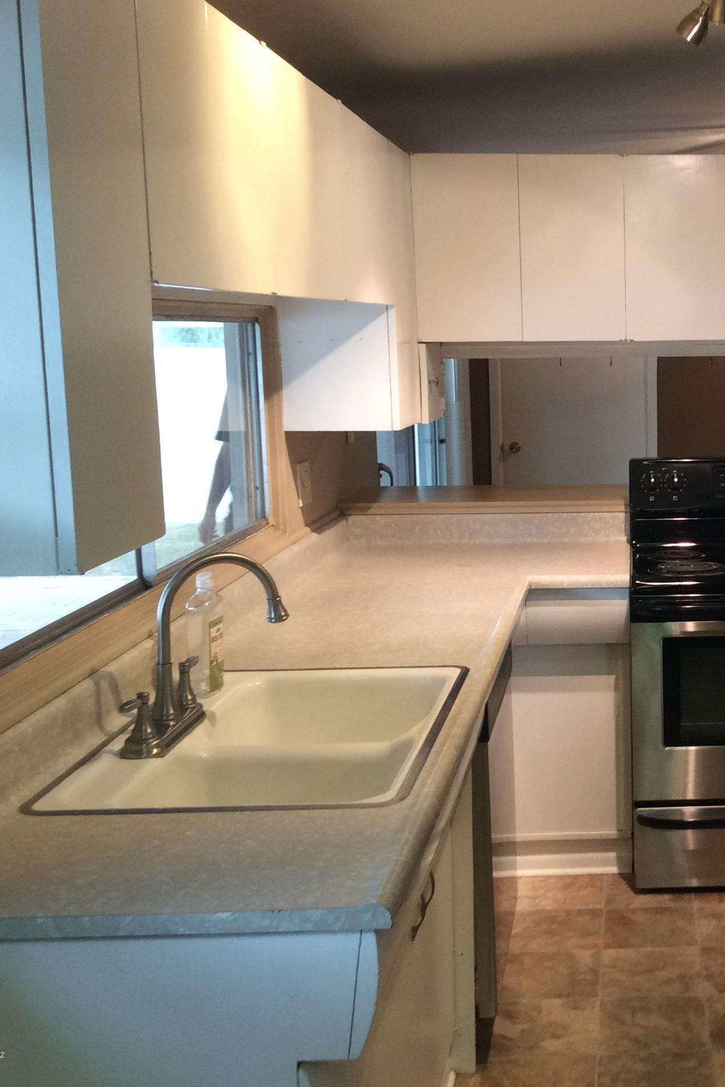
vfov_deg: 43.6
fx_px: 1359
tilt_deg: -10.1
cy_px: 540
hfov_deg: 28.4
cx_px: 687
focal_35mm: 45
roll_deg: -0.7
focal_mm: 3.3
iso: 80
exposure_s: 1/24
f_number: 2.4
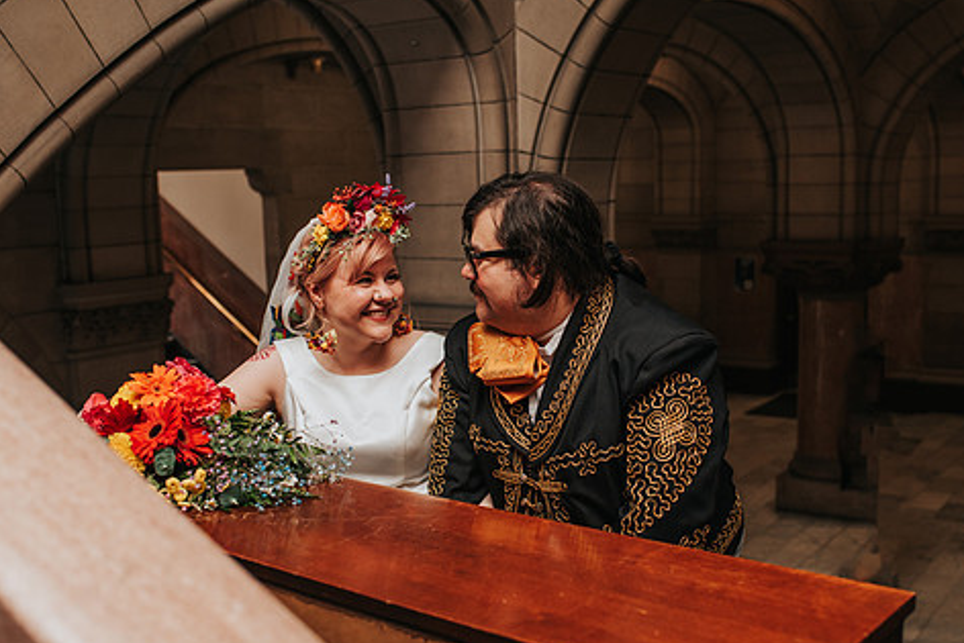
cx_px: 476
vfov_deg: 31.2
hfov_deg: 45.4
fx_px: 1152
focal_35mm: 43
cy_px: 348
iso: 1000
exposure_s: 1/200
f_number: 3.5
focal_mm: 35
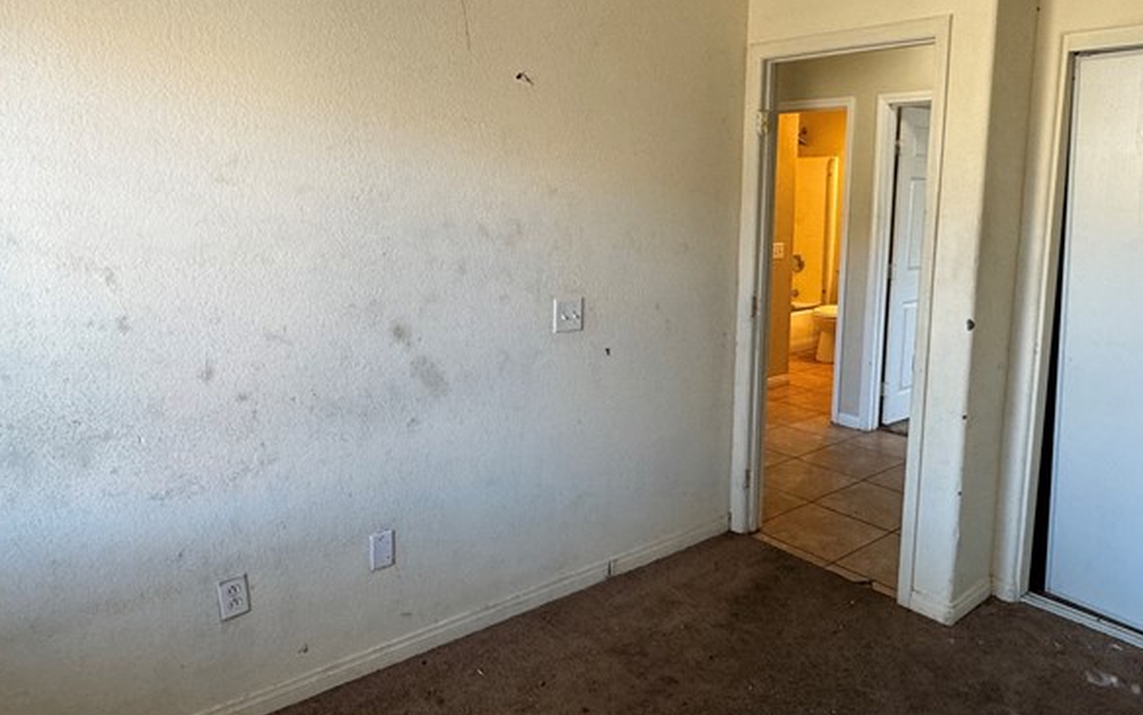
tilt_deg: -7.3
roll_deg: -2.9
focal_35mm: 26
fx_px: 810
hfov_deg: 69.9
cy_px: 302
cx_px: 665
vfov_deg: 47.4
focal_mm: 2.22
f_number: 2.2
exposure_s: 1/60
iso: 250
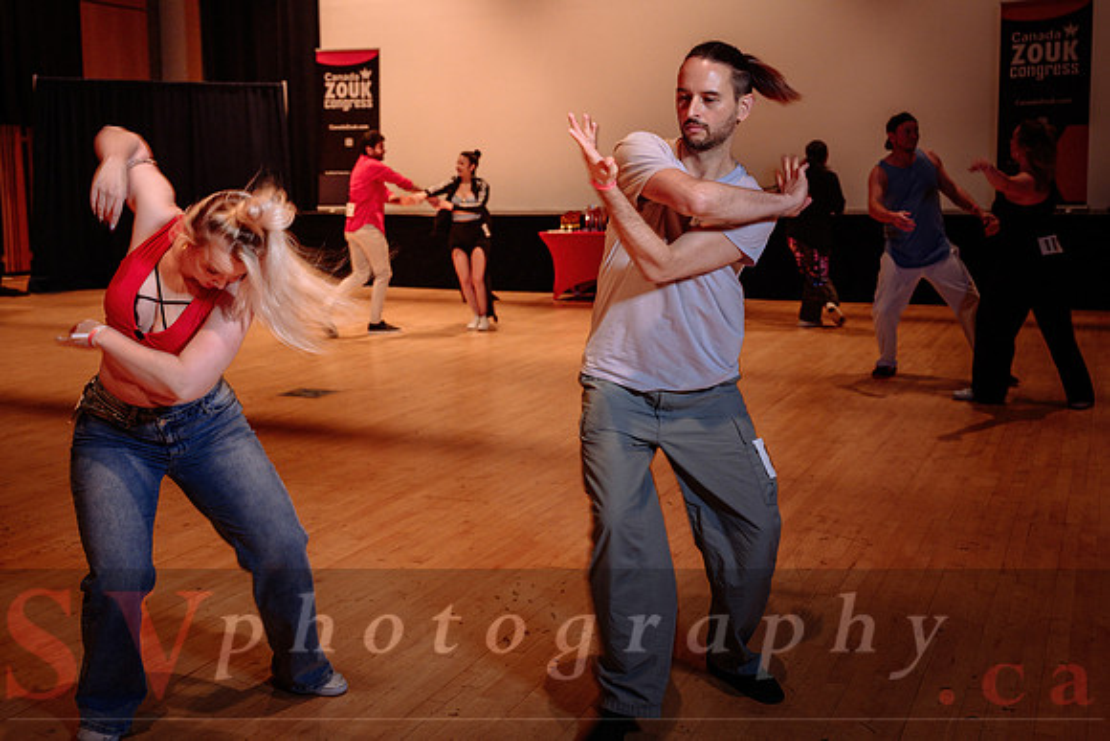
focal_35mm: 39
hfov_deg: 49.7
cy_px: 291
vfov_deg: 34.2
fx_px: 1198
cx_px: 517
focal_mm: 32
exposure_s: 1/60
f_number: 3.5
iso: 500
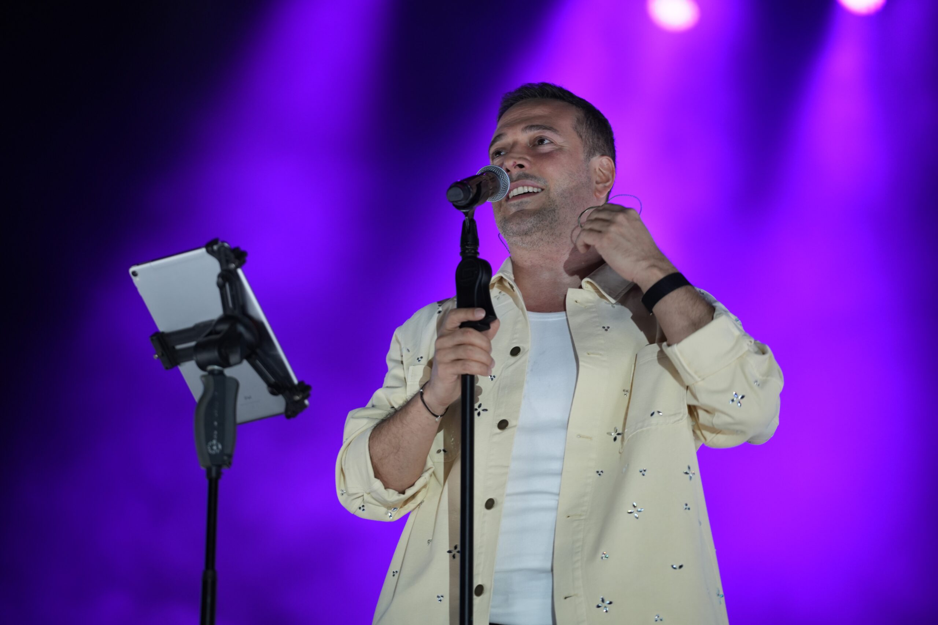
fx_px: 3637
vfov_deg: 9.8
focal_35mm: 140
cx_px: 469
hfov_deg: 14.7
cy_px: 312
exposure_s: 1/320
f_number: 2.8
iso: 1000
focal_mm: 139.6
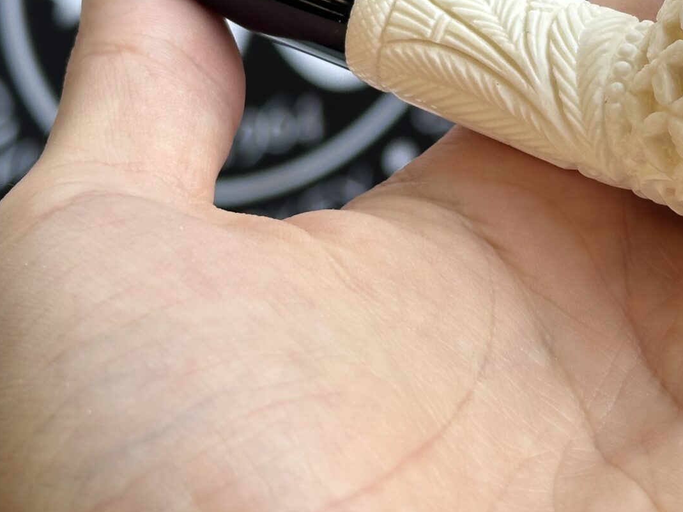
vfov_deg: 12.7
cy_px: 13
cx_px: 544
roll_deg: +2.2
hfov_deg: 17.0
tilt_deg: -19.6
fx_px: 2268
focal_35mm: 115
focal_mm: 6.86
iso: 64
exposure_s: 1/303
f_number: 1.78
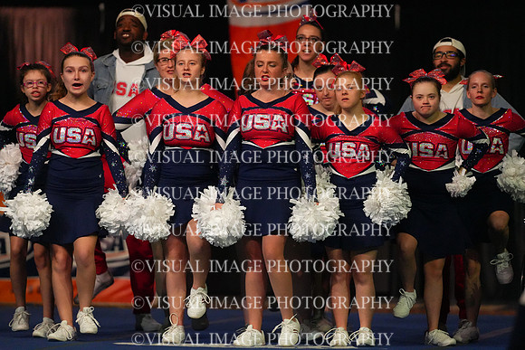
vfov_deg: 4.6
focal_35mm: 300
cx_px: 262
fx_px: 4376
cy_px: 175
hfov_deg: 6.9
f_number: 3.5
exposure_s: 1/1250
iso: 12800
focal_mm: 300
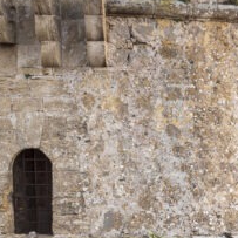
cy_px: 212
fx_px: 879
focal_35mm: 113
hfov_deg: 14.6
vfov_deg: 15.3
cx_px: 333
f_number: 9
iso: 100
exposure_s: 1/5
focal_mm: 20
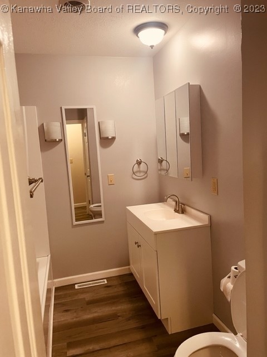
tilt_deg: -6.3
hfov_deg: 53.1
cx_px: 134
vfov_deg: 67.3
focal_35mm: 26
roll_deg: +3.7
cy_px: 178
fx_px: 267
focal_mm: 4.2
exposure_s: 1/60
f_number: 1.6
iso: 200
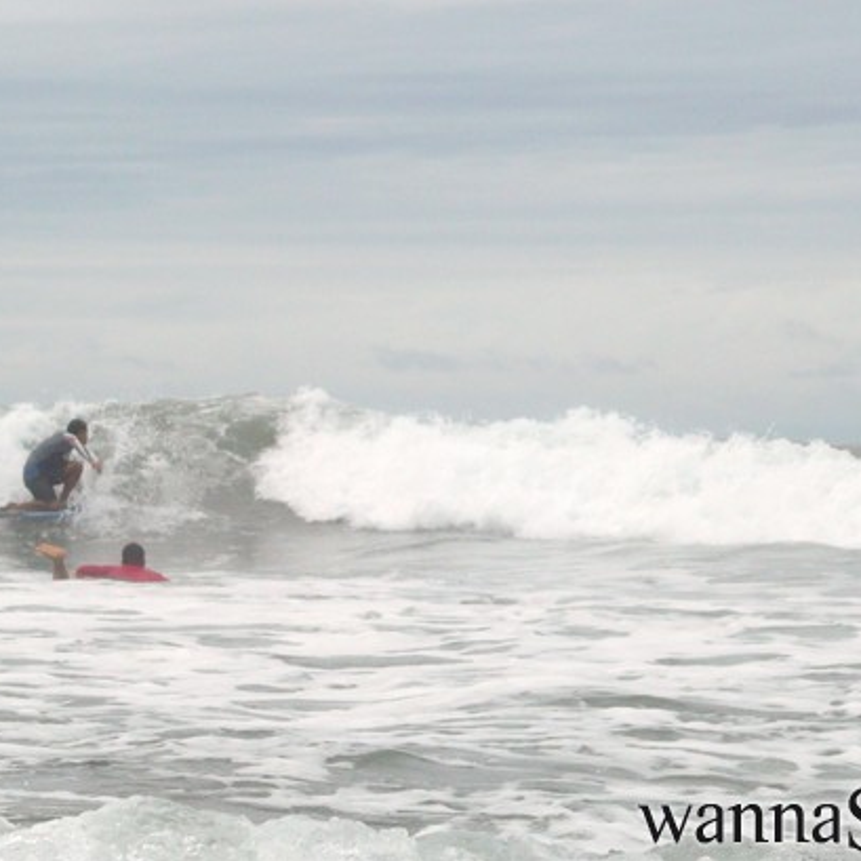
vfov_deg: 9.2
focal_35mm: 190
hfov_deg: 9.2
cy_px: 432
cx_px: 428
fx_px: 5347
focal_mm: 16.5
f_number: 5.1
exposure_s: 1/640
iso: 100
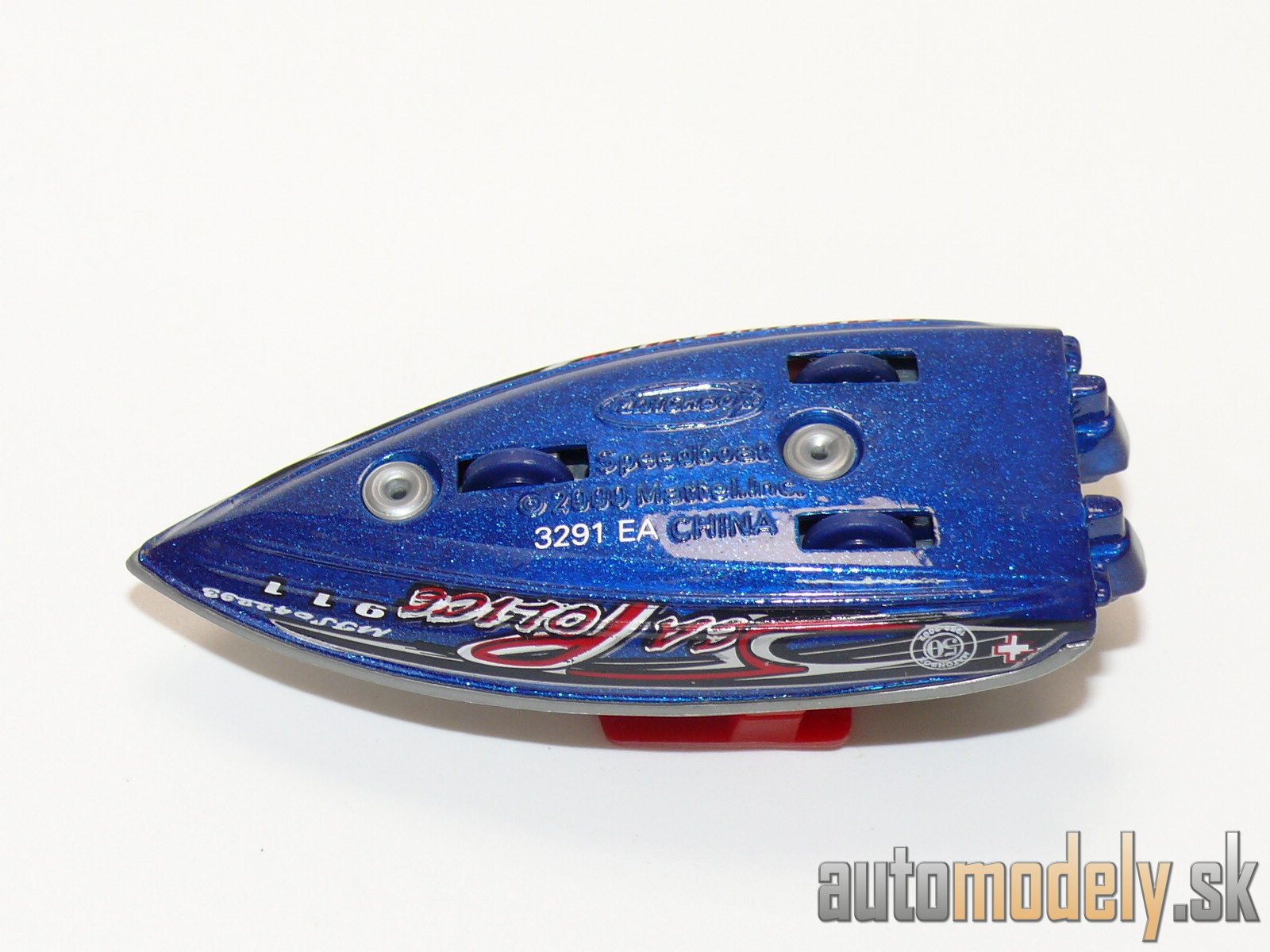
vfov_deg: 14.4
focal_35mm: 103
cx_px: 635
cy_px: 476
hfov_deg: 19.1
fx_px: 3779
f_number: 4
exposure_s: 1/30
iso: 100
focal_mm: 13.6
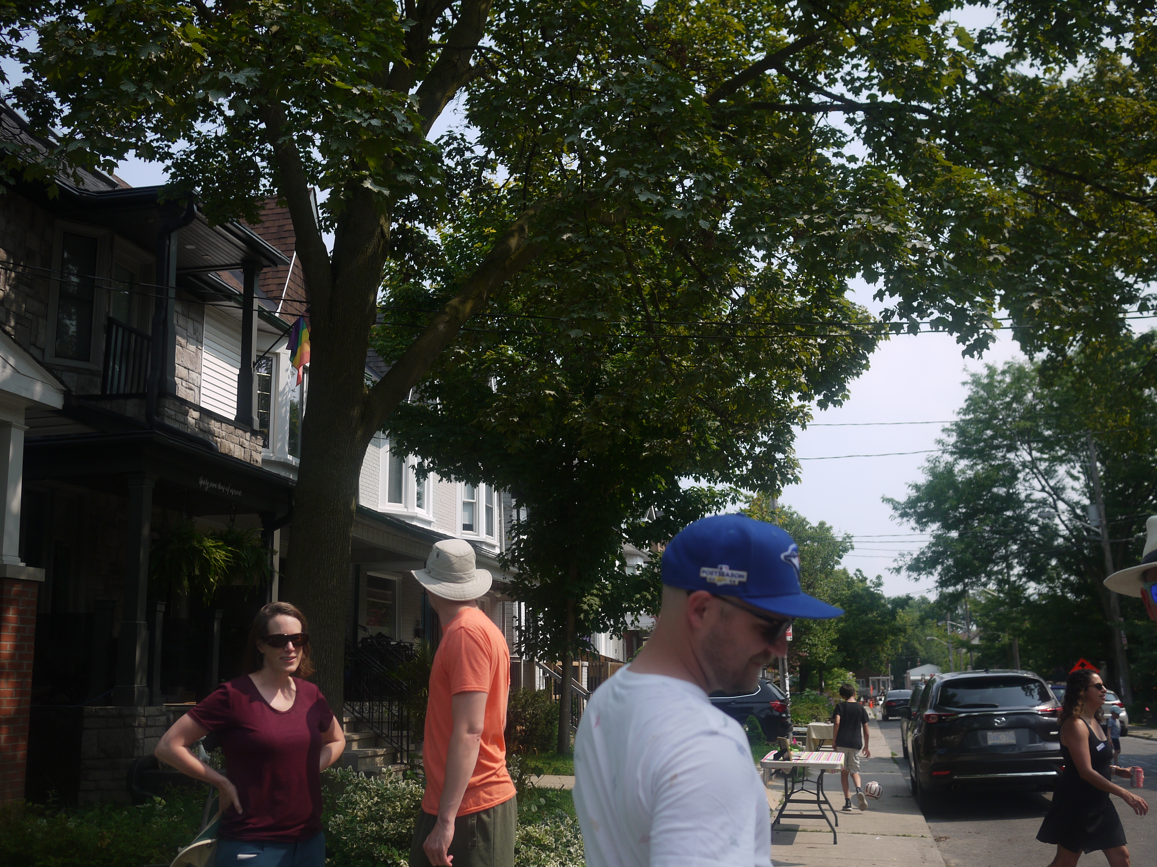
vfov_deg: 36.0
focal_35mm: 40
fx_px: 1337
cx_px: 578
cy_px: 434
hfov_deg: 46.8
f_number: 2.8
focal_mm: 20
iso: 100
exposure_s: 1/2500
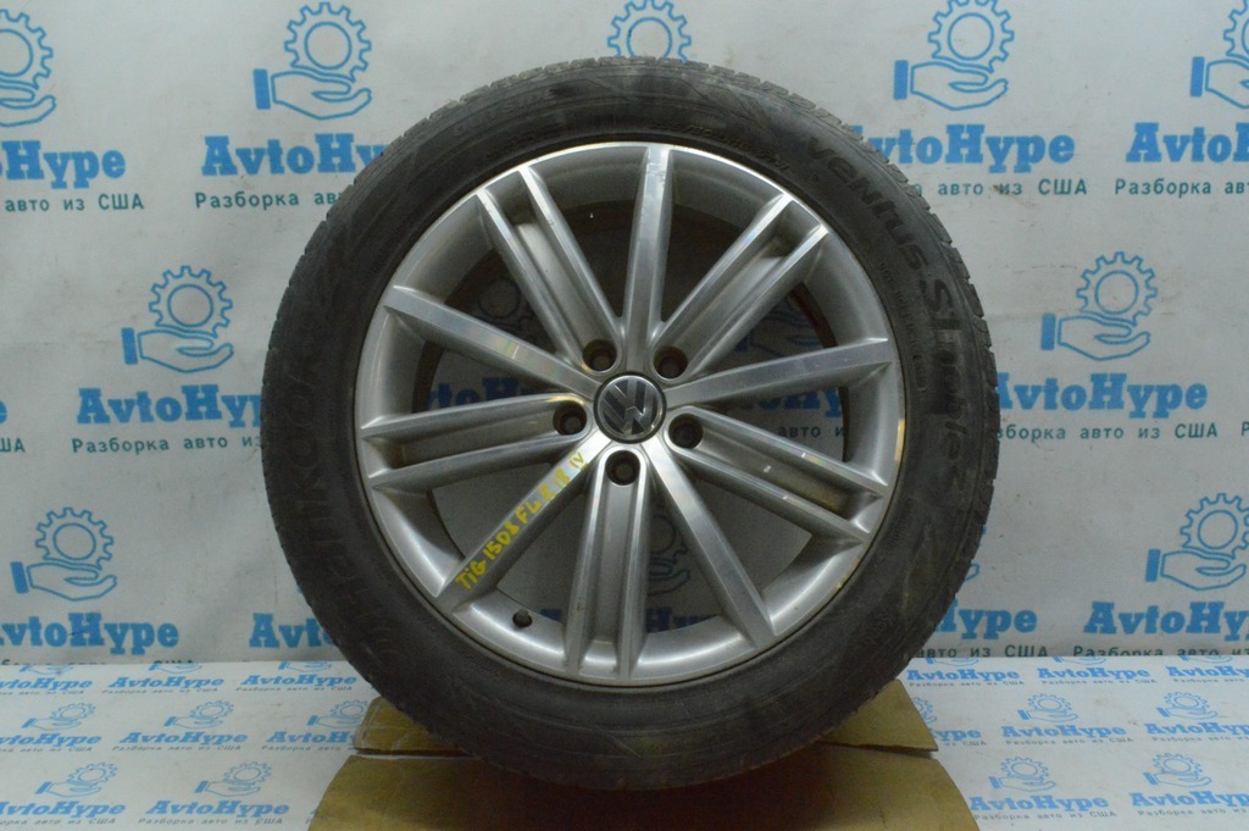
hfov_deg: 59.5
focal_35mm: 32
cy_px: 416
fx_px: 1092
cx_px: 624
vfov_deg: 41.6
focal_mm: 21
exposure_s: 1/50
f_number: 25
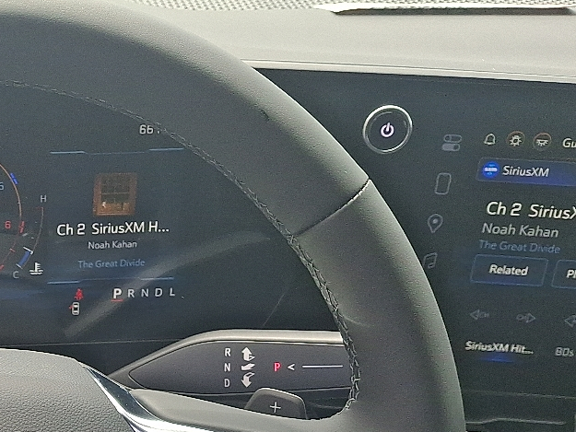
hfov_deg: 28.2
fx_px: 1065
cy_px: 491
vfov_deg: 21.6
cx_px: -17
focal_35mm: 64
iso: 30
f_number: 1.8
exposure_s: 1/526
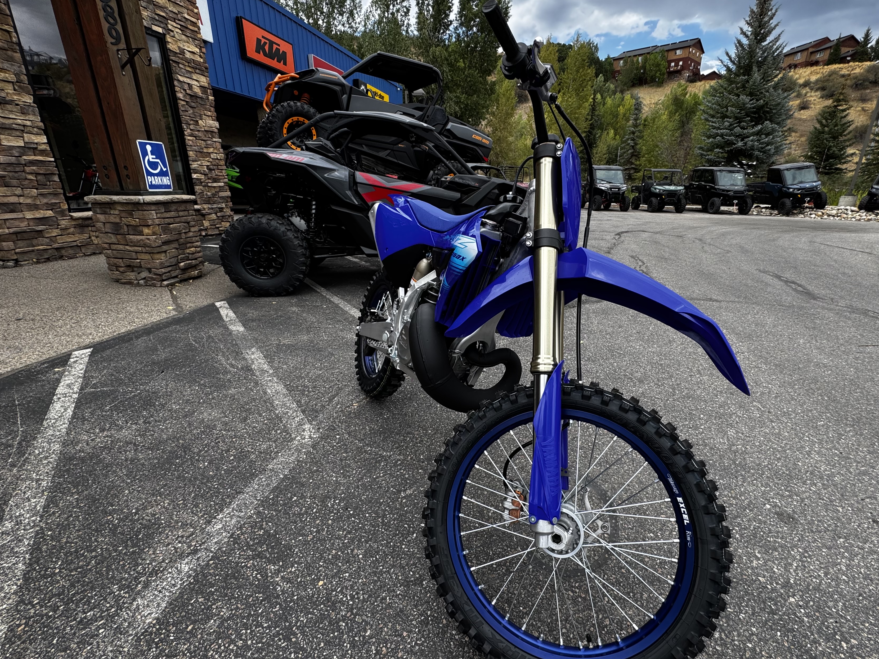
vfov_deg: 74.7
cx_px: 469
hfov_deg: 90.9
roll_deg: -1.2
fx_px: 432
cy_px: 342
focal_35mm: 17
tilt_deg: -21.0
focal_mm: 2.22
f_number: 2.2
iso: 40
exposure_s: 1/388
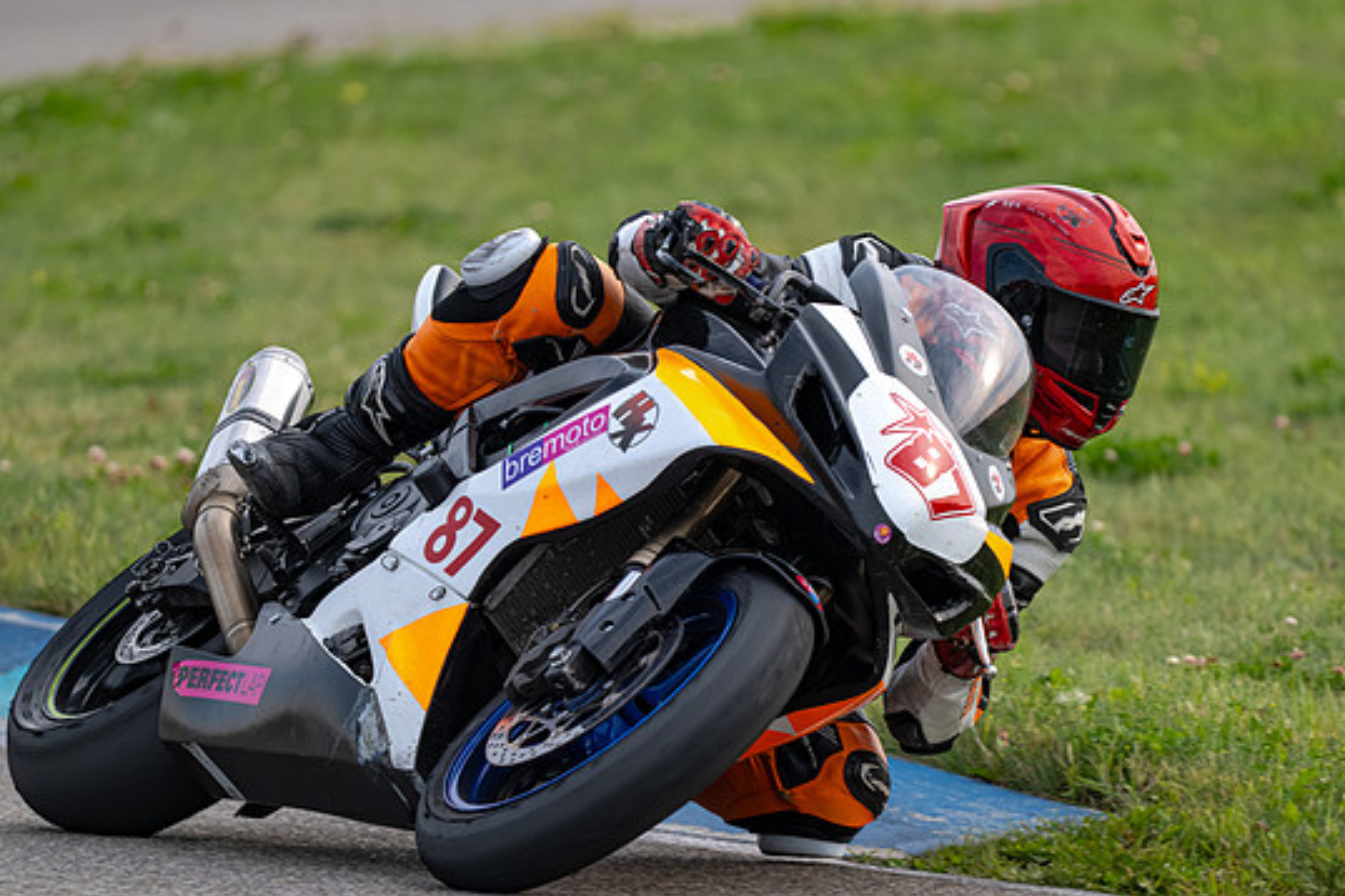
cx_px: 659
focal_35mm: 747
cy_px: 553
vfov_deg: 1.8
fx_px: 27907
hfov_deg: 2.8
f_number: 6.3
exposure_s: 1/1250
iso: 640
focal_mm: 600
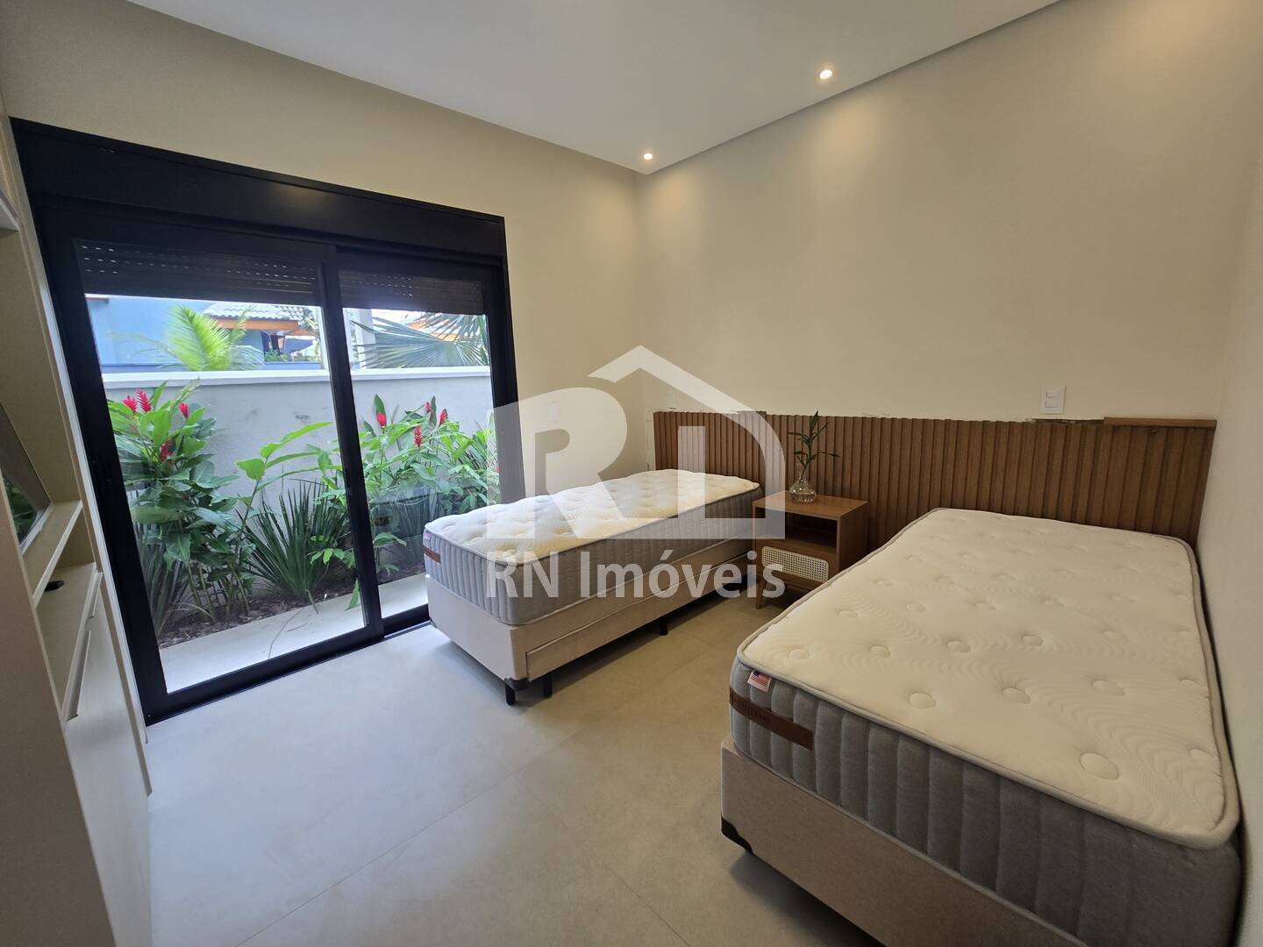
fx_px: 474
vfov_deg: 89.9
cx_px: 632
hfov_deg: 106.2
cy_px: 474
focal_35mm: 13
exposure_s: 1/60
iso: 64
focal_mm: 2.2
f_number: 2.2
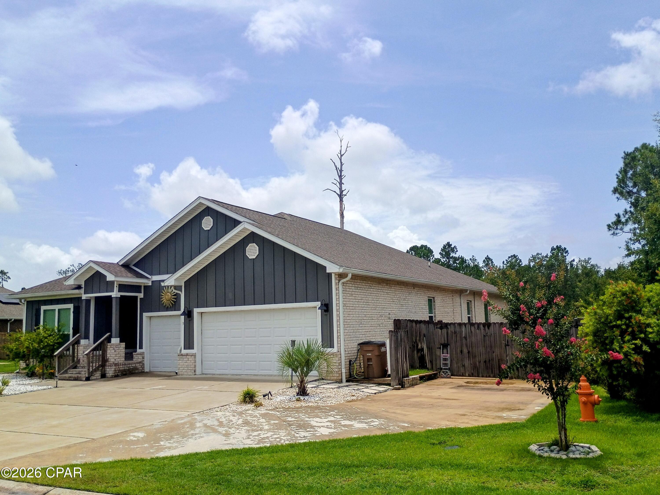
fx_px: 553
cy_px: 248
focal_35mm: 29
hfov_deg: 61.7
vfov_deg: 48.2
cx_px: 330
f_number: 1.8
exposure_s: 1/1730
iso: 100
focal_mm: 4.27
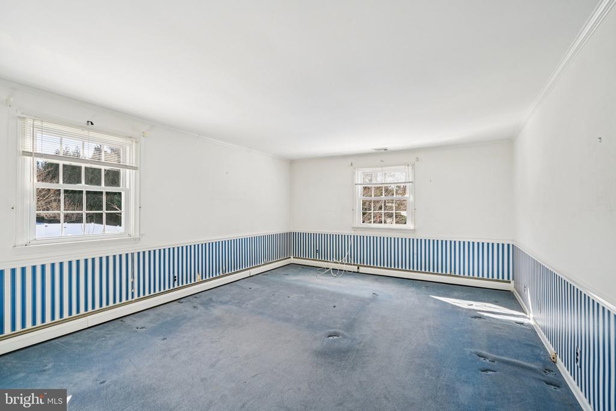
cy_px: 206
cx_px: 308
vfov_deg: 77.3
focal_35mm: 15
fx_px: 257
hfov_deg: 100.4
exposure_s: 1/30
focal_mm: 15
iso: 160
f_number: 8
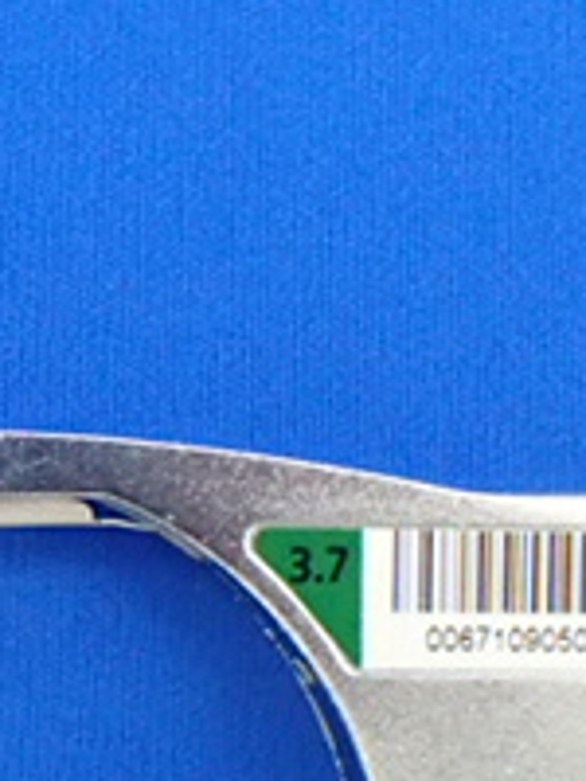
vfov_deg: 20.4
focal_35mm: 96
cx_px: -230
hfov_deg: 14.6
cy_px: 519
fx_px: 2167
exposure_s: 1/100
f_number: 2.3
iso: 1600
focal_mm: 5.5
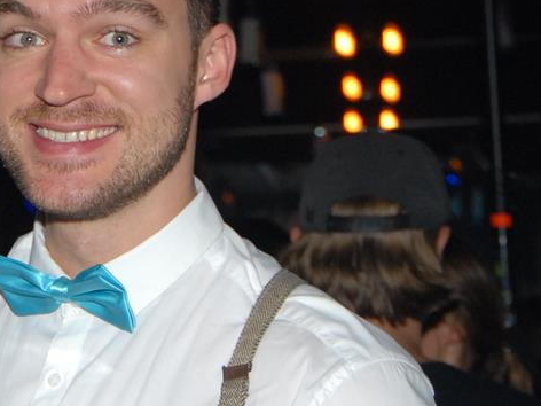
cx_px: 81
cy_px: 307
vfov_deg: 10.1
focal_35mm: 147
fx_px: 2297
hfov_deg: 13.3
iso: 400
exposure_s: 1/13
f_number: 5.6
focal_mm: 42
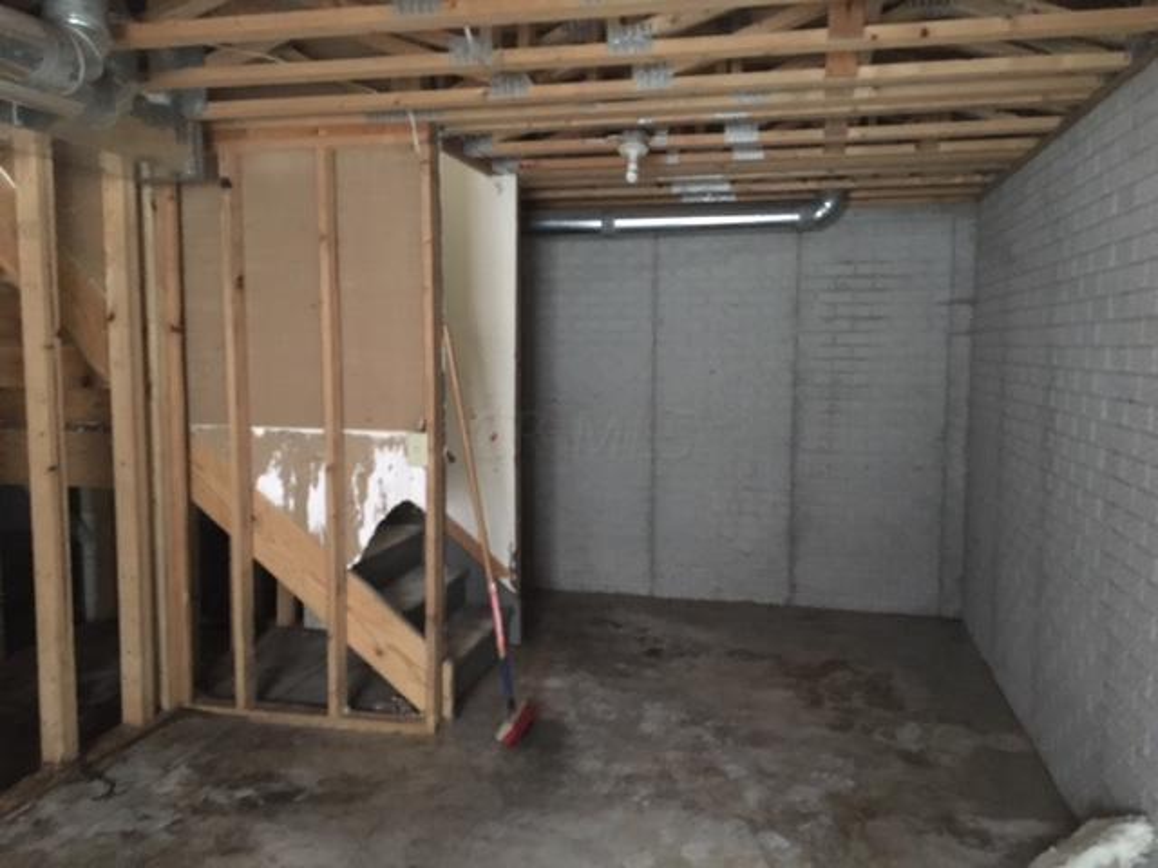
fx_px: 970
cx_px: 579
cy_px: 434
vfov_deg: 48.2
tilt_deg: -4.9
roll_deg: -0.9
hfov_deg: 61.7
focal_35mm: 29
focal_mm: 4.15
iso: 500
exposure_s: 1/15
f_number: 2.2
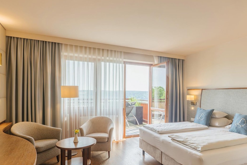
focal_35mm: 23
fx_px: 158
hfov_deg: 75.6
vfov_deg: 54.8
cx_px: 142
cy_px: 98
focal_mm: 16
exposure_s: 1/30
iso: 100
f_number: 13
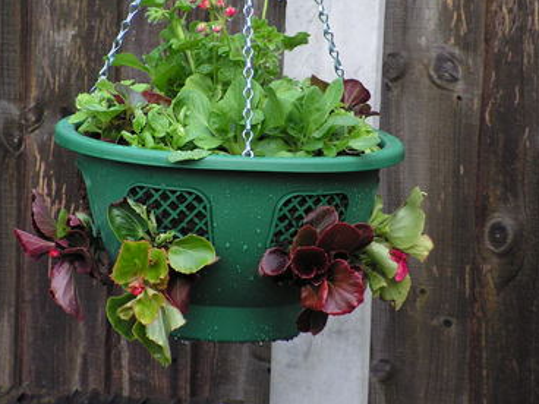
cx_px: 236
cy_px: 167
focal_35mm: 220
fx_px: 3426
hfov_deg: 9.0
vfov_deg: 6.8
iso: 160
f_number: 3.4
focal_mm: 30.8
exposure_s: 1/200
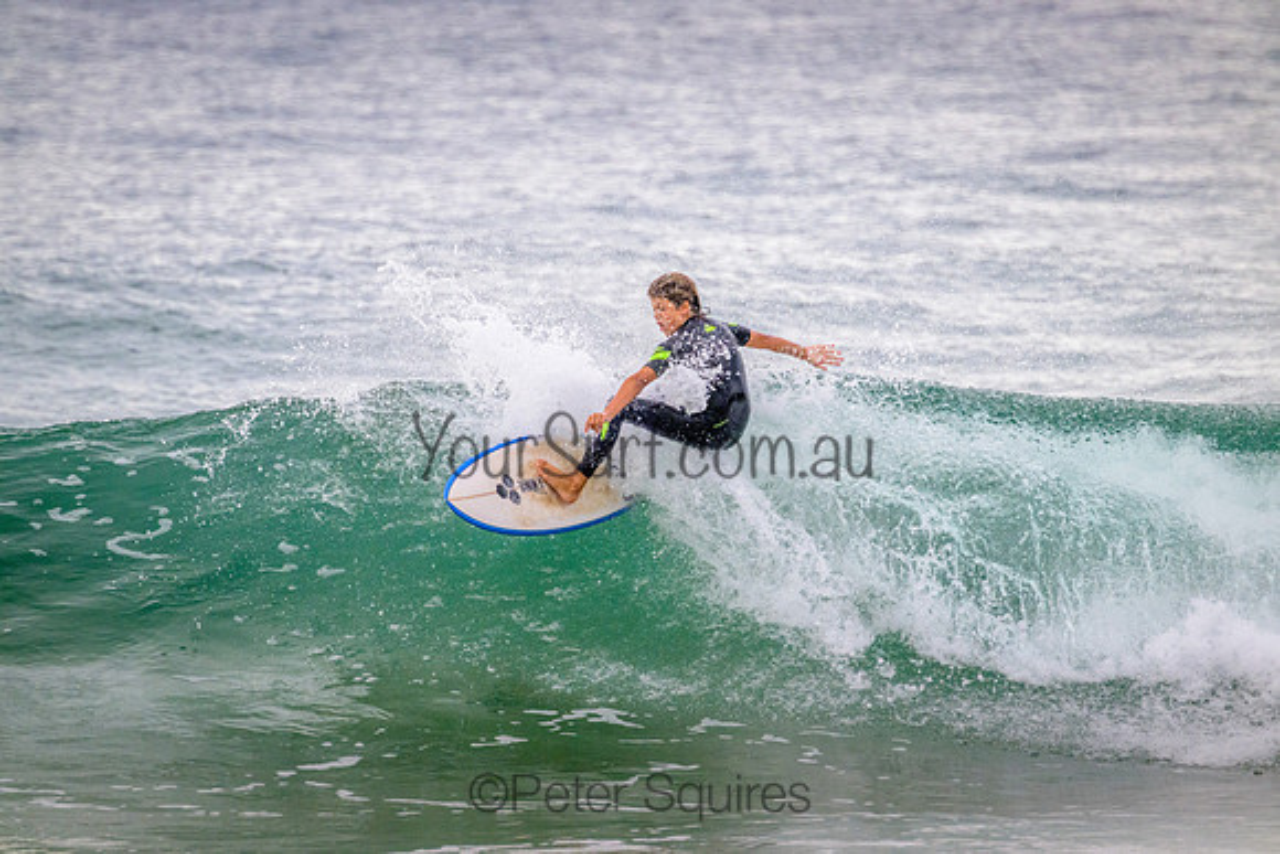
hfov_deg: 2.6
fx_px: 28450
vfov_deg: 1.7
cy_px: 427
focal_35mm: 800
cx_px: 640
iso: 2800
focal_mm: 800
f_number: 11
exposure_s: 1/2000
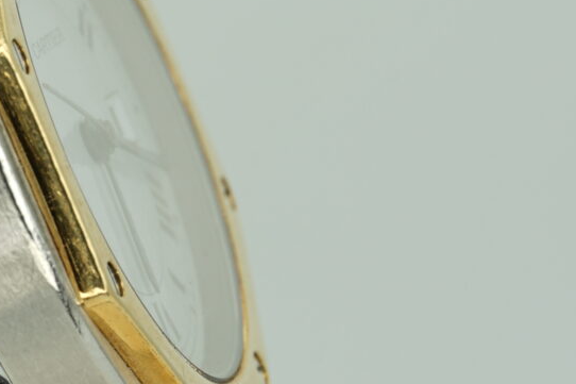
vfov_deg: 2.8
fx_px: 7933
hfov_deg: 4.1
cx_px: -472
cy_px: 296
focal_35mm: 496
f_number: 11
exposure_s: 1/5
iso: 80
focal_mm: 105
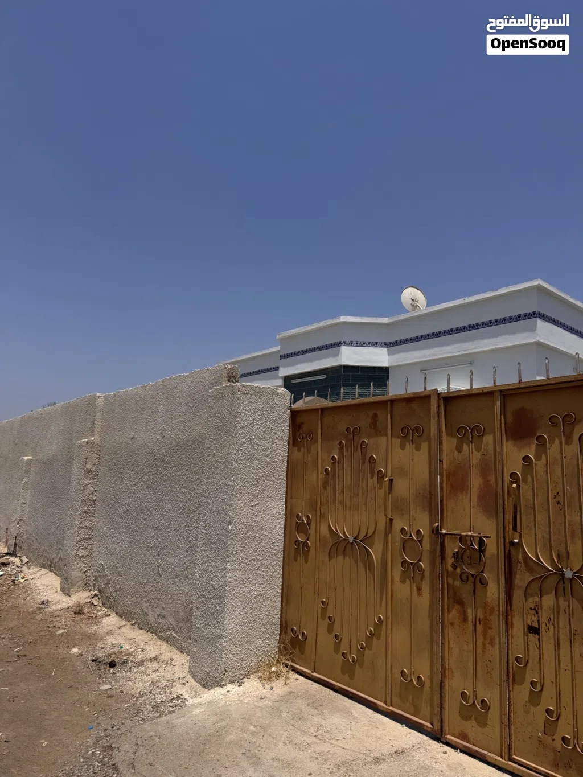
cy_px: 388
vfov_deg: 71.6
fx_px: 539
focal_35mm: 24
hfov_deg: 56.8
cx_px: 292
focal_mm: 6.76
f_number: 1.78
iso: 80
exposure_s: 1/7937
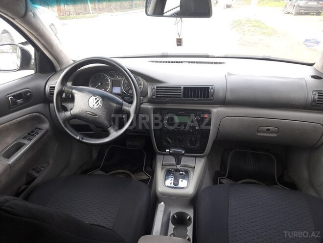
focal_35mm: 28
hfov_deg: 63.4
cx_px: 162
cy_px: 122
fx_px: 261
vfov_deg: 49.7
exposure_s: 1/50
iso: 64
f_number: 1.9
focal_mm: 3.7
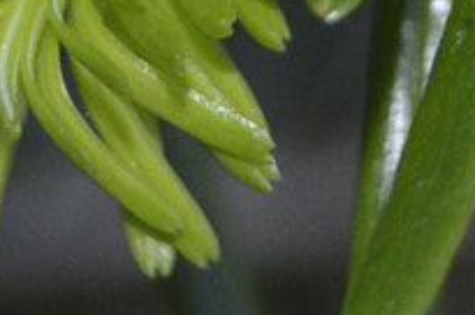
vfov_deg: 2.1
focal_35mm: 645
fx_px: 8496
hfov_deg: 3.2
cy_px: -442
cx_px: 874
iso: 640
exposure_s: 1/60
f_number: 5.6
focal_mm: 55
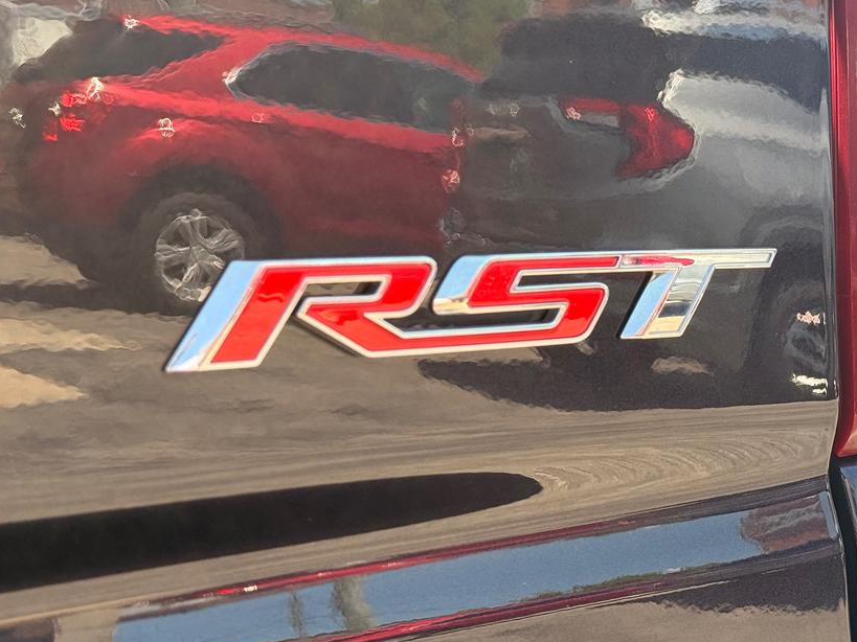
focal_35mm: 75
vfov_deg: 19.6
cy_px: 215
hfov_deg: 26.0
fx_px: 1857
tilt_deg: +3.4
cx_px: 426
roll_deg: +2.9
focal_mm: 6.76
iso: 100
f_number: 1.78
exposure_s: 1/693
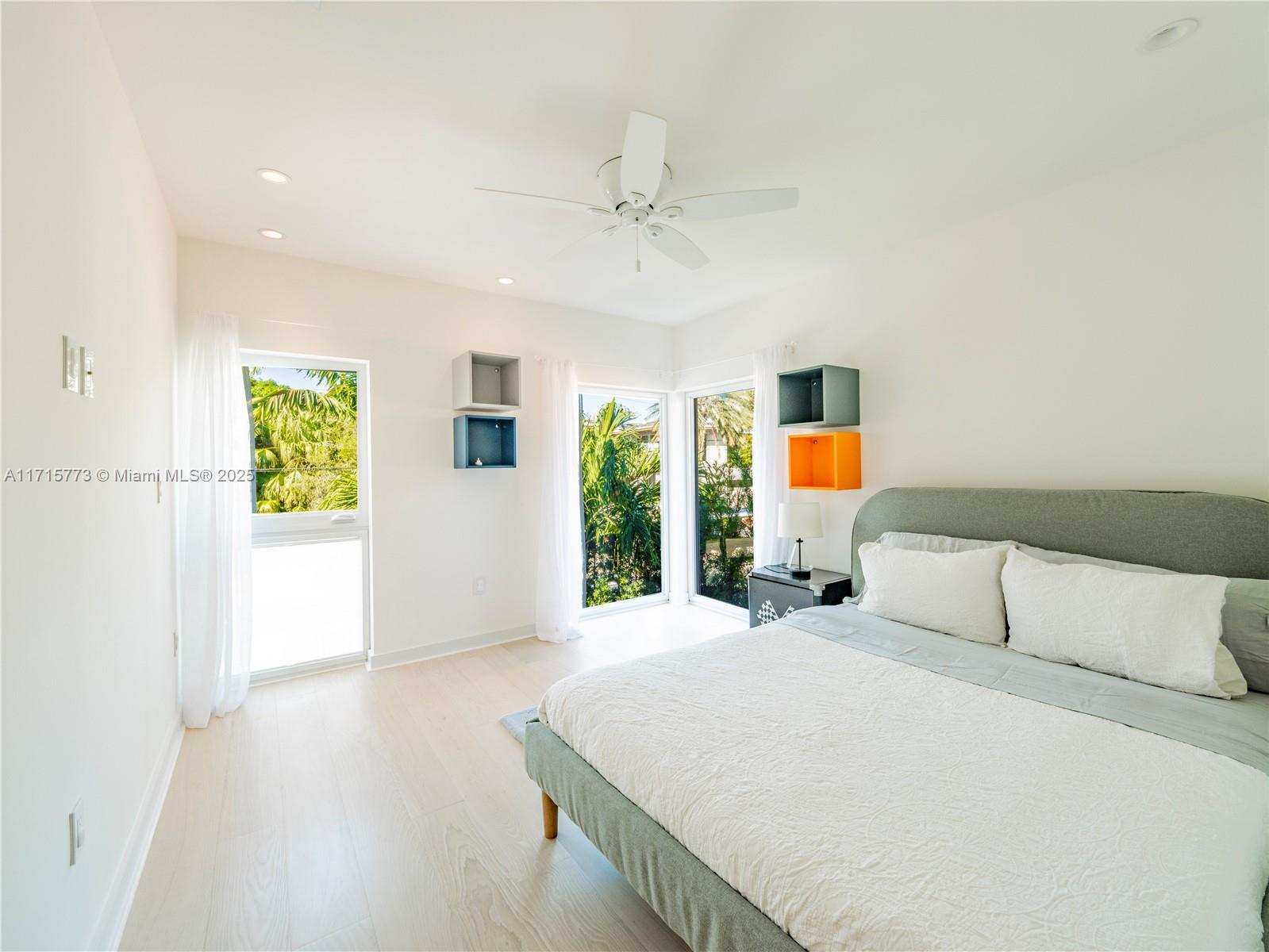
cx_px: 634
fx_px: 513
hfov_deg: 102.1
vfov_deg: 85.7
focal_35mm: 14
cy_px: 476
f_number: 9
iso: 160
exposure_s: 1/100
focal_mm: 7
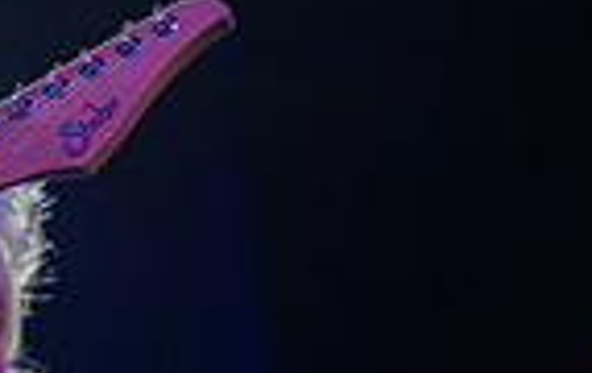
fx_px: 4931
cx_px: -277
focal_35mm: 305
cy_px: 775
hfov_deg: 6.8
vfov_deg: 4.3
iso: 4000
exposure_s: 1/1250
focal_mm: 74
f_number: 2.8
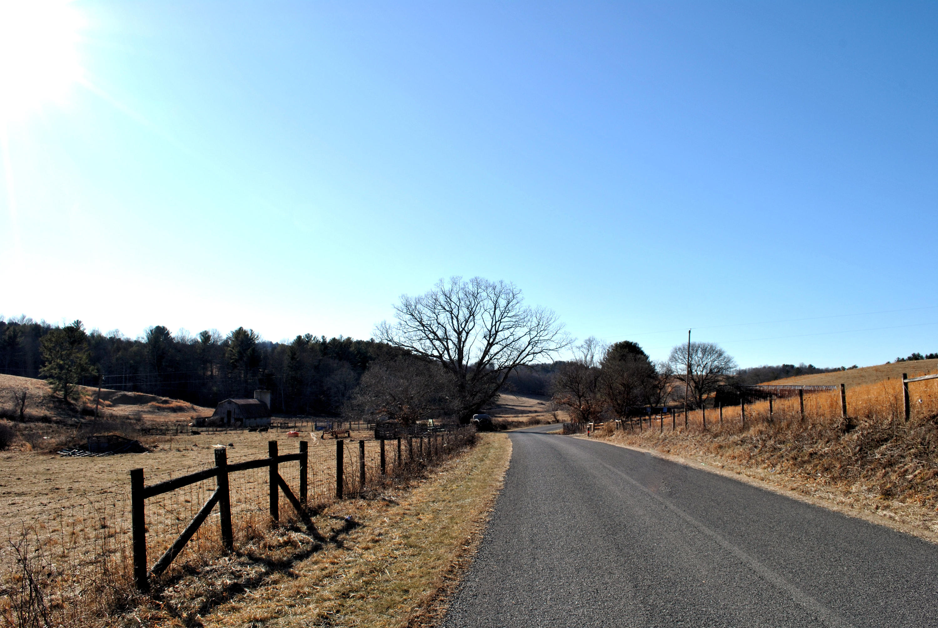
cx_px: 469
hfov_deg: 67.3
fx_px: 704
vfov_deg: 48.0
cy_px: 314
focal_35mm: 27
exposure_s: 1/200
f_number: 10
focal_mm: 18
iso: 100
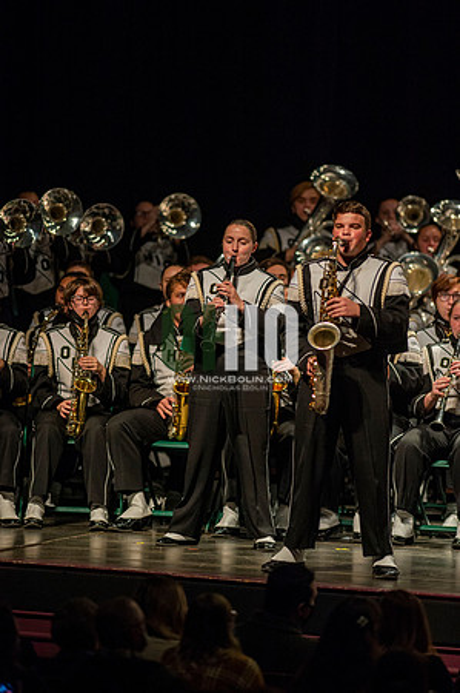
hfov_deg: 4.6
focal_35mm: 300
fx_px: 5763
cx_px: 230
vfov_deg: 6.9
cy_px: 346
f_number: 2.8
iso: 3200
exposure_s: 1/500
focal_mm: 300
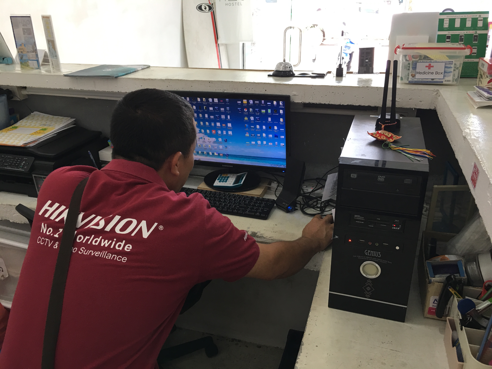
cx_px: 246
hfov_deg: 61.7
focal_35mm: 29
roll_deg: +1.5
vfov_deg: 48.2
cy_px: 184
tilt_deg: -22.0
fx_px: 412
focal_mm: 4.15
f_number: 2.2
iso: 40
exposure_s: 1/17
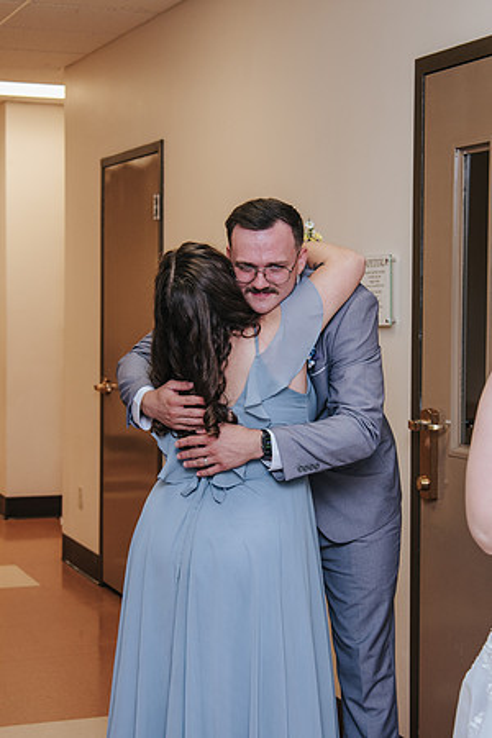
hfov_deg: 18.3
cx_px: 208
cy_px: 345
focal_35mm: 75
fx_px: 1529
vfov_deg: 27.1
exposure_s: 1/200
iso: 800
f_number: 4
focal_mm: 46
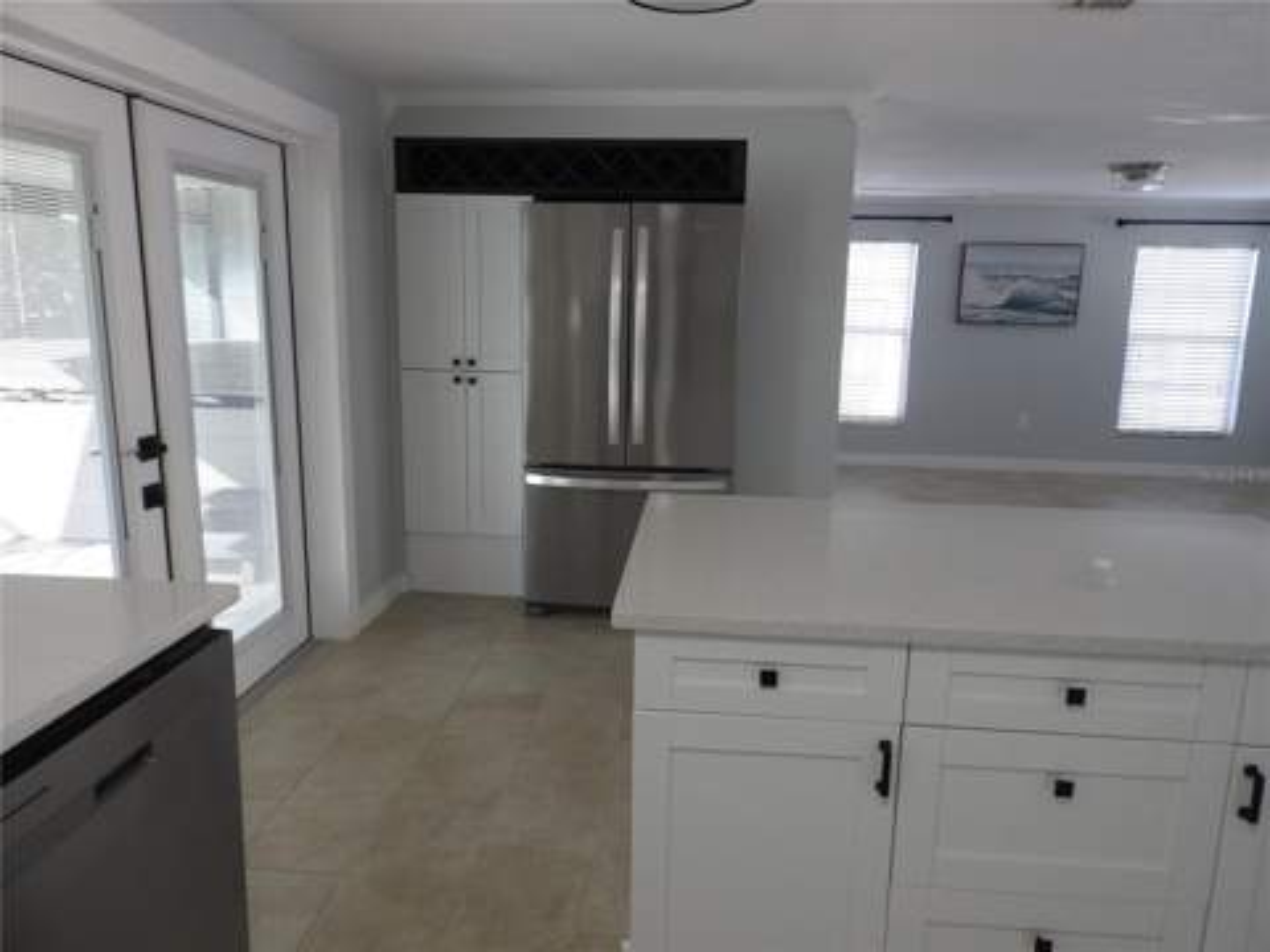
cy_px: 476
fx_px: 881
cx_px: 635
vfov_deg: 56.8
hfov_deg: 71.6
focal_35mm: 24
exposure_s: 1/30
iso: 100
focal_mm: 4.3
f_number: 3.3
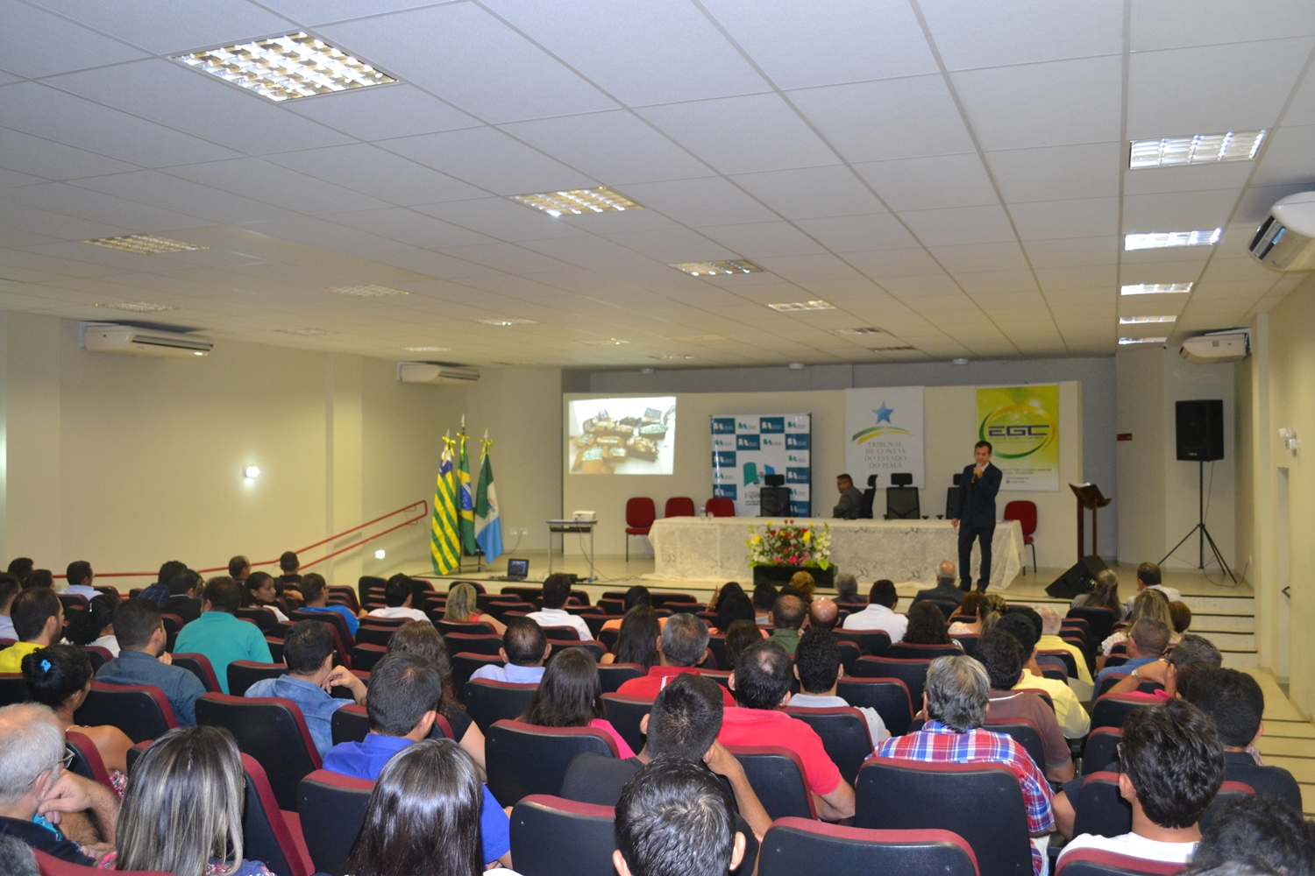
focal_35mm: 33
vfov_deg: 40.0
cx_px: 658
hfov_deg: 57.2
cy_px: 438
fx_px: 1205
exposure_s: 1/60
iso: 1100
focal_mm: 22
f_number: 3.8
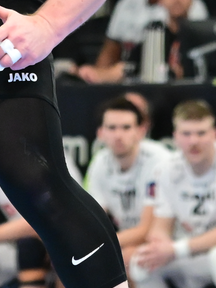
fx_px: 5118
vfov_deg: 3.2
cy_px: -202
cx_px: -18
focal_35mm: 615
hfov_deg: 2.4
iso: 6400
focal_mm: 112
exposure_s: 1/2500
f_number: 3.5
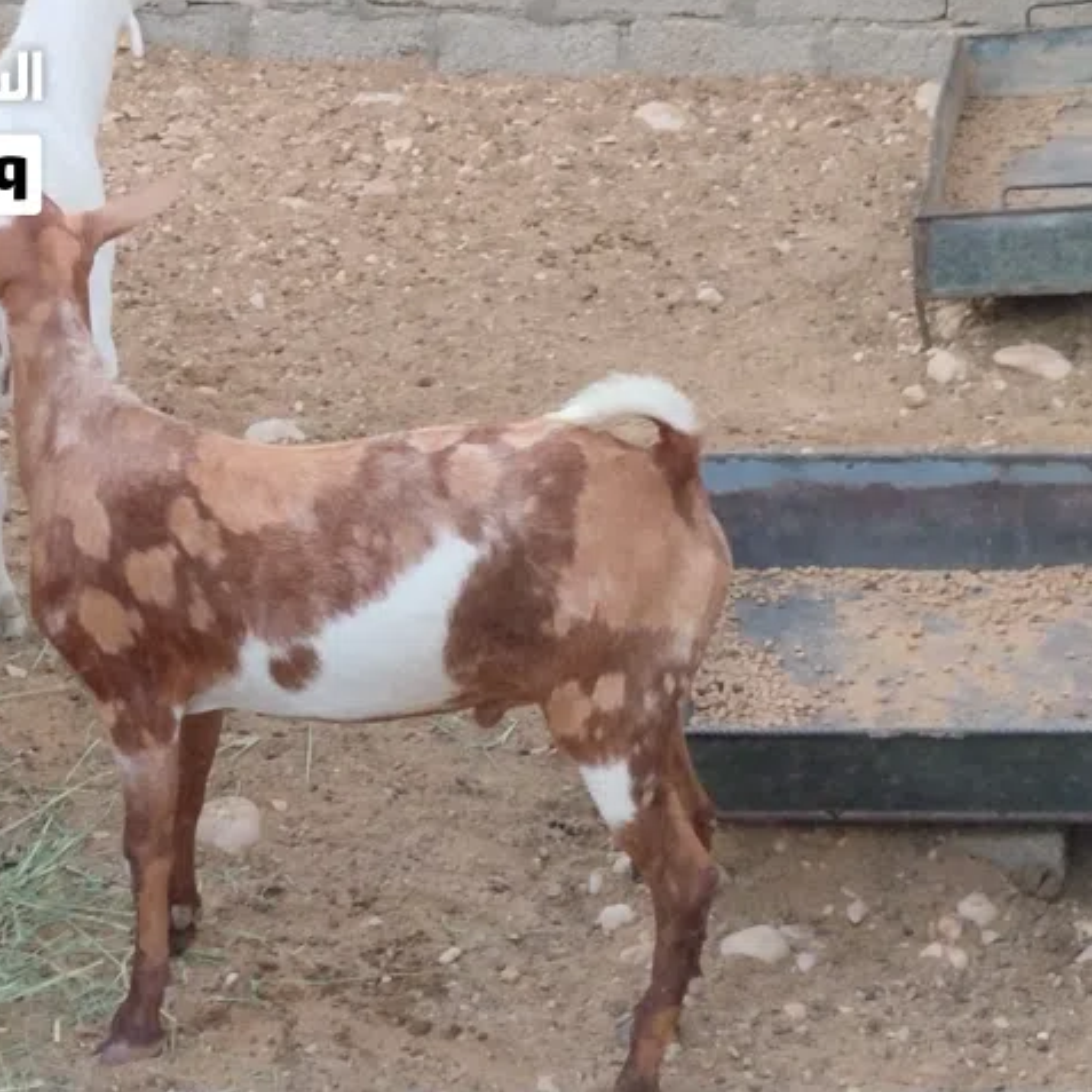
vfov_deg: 19.5
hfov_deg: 19.5
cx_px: 387
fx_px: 3176
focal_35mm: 89
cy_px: 545
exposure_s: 1/20
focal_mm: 4.22
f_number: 1.8
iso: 320
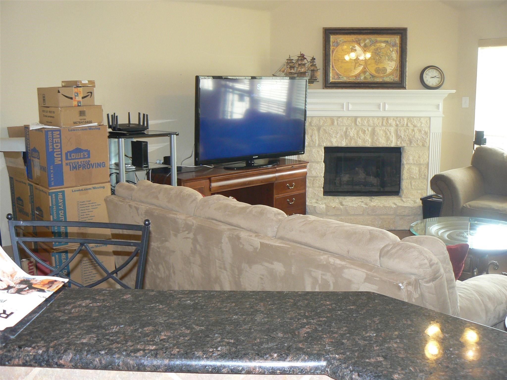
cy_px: 190
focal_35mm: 36
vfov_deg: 39.7
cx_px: 254
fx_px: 527
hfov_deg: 51.4
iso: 160
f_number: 2.8
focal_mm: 6
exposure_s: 1/30
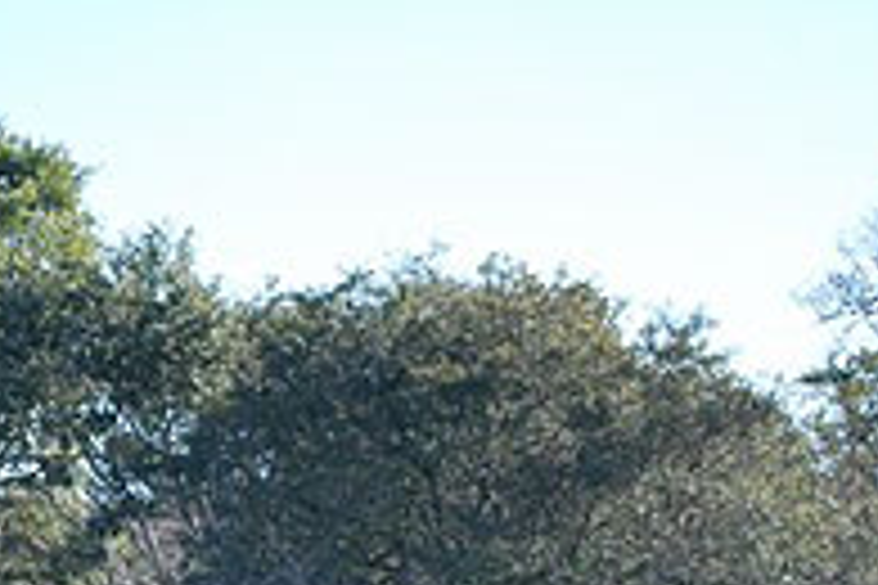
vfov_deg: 6.6
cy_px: 673
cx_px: 230
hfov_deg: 9.9
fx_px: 5072
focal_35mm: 208
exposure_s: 1/400
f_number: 5
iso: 200
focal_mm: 60
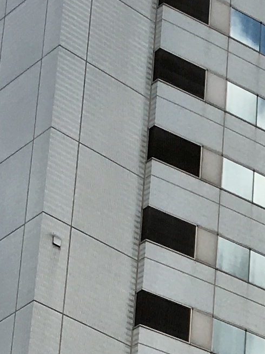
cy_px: 614
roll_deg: +0.4
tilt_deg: +22.2
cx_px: 515
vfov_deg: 10.5
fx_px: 1826
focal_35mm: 179
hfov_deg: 8.0
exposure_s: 1/2137
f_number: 2.2
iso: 25
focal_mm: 4.15
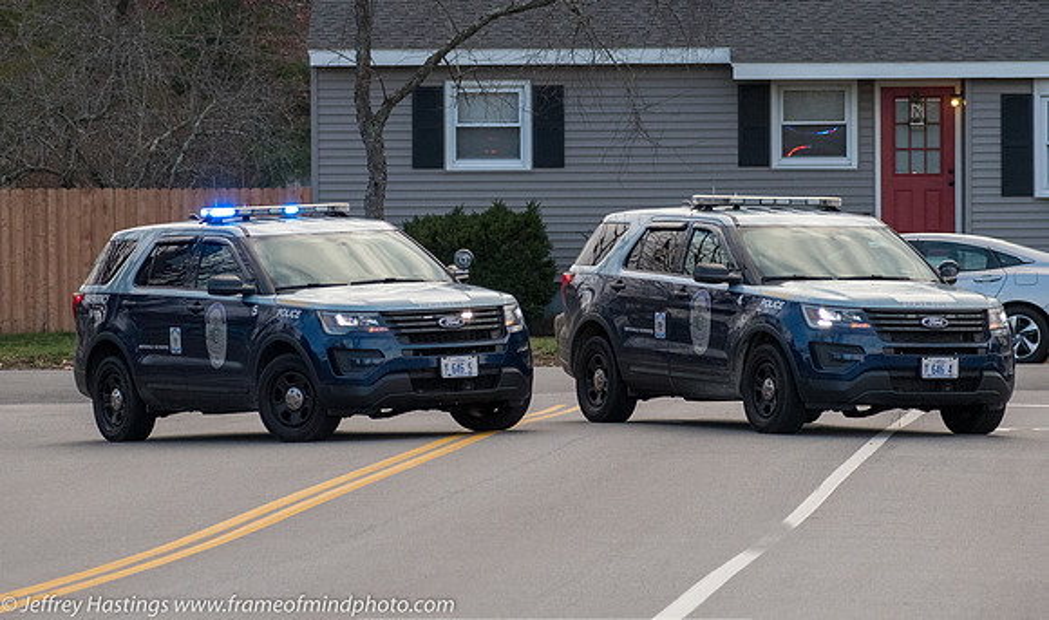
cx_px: 522
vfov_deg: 4.2
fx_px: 8552
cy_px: 301
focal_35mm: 304
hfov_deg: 7.0
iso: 1000
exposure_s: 1/3200
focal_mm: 116
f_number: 5
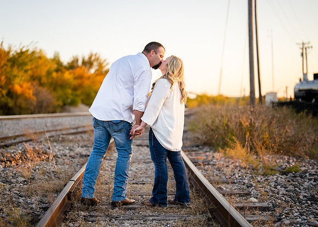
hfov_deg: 35.5
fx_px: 496
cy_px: 117
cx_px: 140
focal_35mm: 55
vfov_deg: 25.8
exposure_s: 1/1600
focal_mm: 50
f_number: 1.2
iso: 160
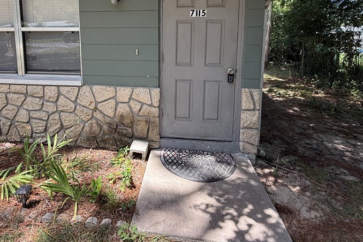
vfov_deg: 54.8
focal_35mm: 22
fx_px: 222
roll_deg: +0.0
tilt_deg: -6.7
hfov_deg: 78.2
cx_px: 158
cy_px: 63
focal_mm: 2.22
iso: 64
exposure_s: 1/234
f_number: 2.2
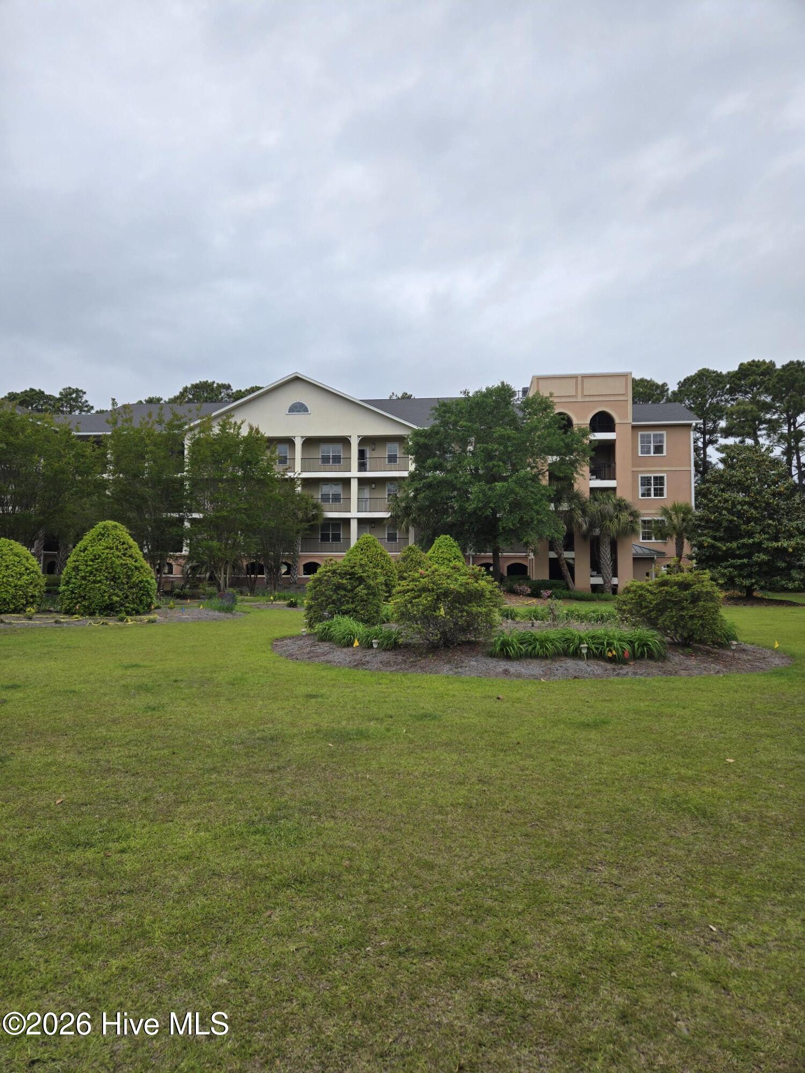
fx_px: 713
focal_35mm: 23
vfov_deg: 73.9
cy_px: 536
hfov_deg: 58.9
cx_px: 402
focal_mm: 5.4
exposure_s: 1/1300
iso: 25
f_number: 1.8
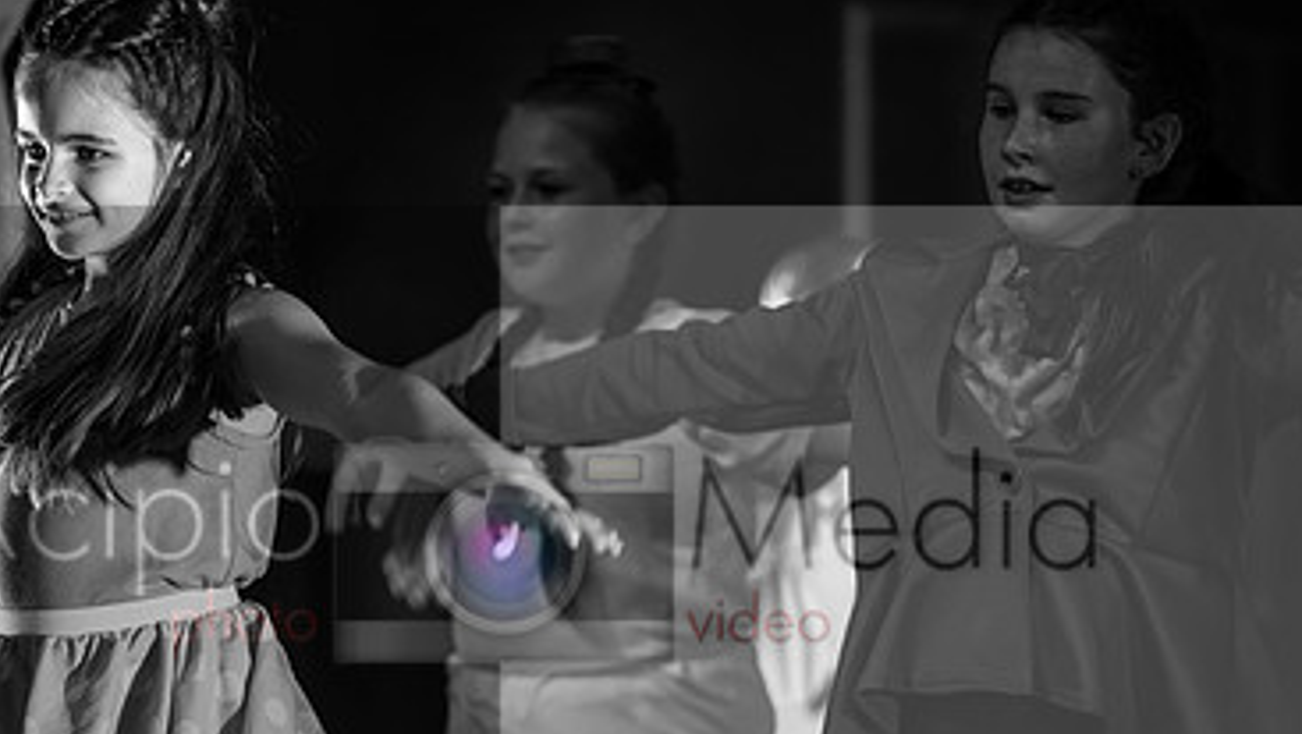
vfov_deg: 3.7
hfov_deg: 6.6
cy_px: 541
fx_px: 11228
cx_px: 563
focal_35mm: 325
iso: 320
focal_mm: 184
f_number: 2.8
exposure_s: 1/200
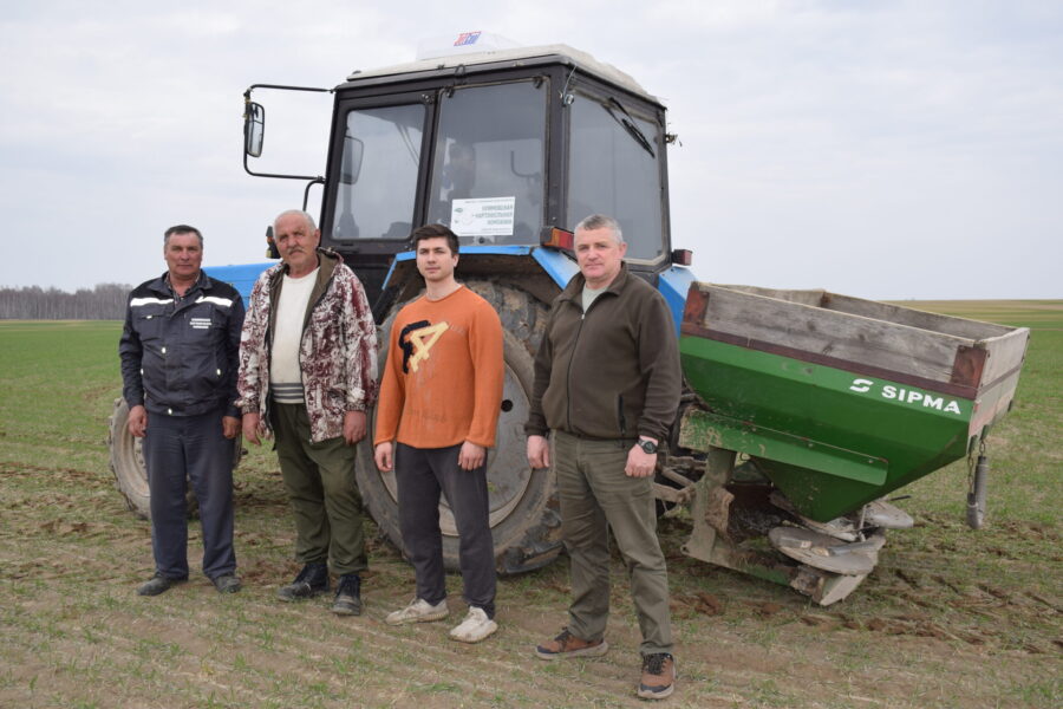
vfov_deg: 40.0
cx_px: 532
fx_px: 974
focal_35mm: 33
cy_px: 354
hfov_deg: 57.2
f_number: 7.1
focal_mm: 22
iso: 100
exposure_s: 1/200
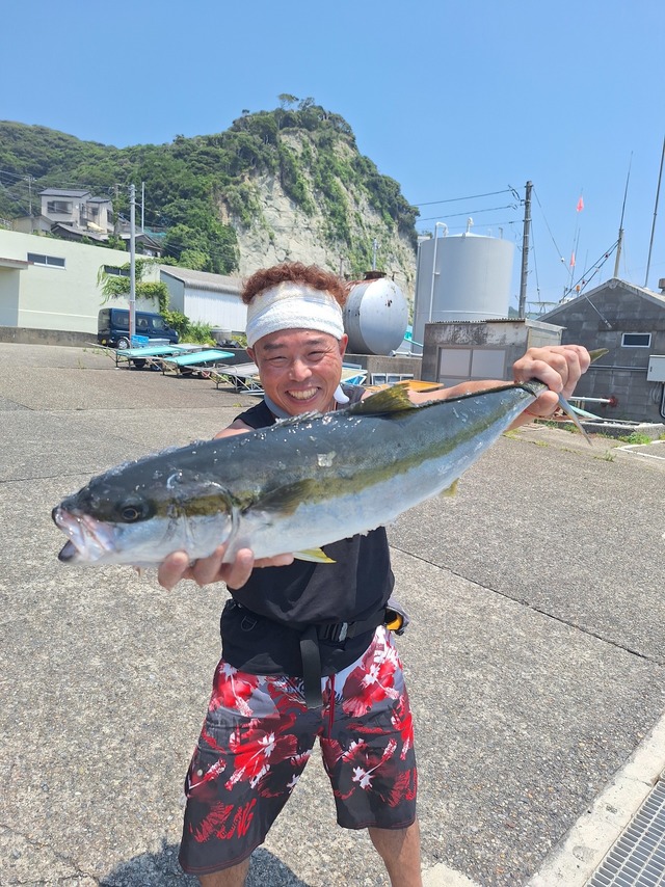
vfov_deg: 73.9
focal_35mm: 23
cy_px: 444
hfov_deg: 58.9
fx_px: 589
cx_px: 332
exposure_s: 1/2070
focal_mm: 5.54
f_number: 1.8
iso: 40
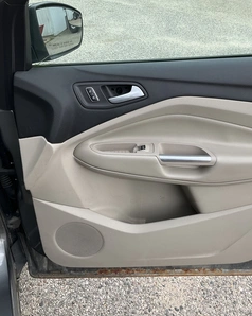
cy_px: 158
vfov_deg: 48.0
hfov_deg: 38.7
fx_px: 355
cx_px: 165
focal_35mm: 38
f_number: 1.8
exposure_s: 1/465
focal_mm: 3
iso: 25
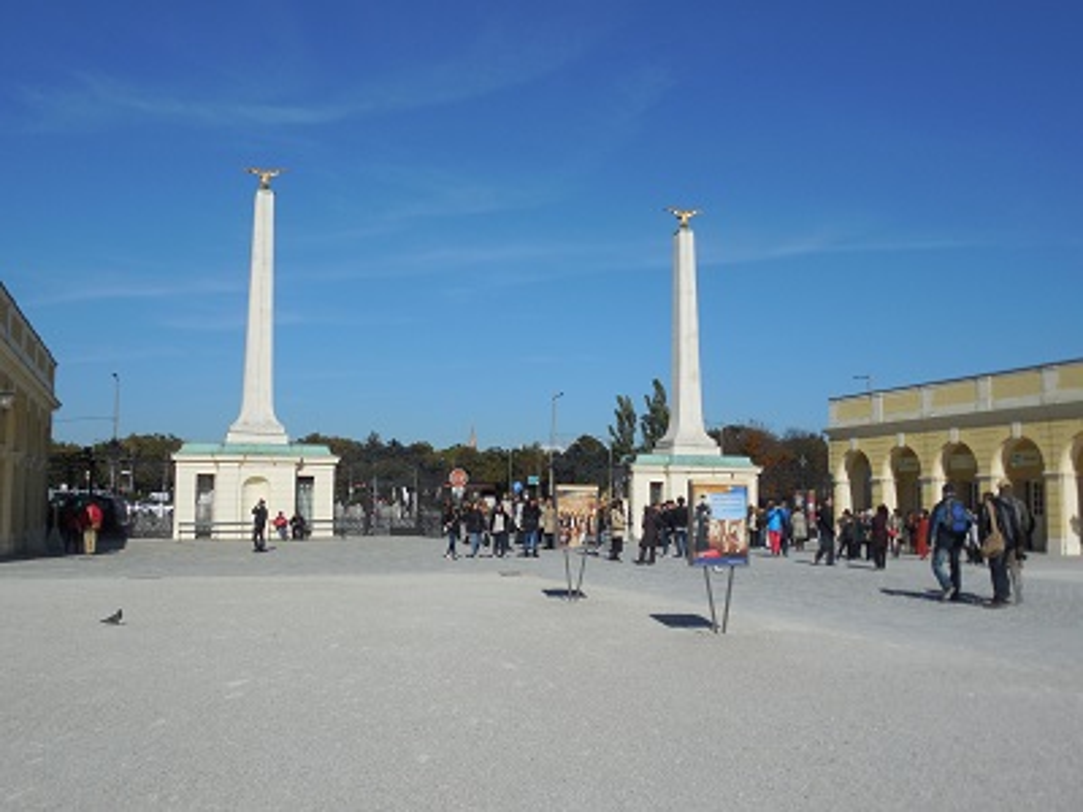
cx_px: 542
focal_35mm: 35
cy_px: 406
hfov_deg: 52.6
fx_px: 1095
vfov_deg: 40.7
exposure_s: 1/640
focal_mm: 6.3
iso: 125
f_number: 7.4
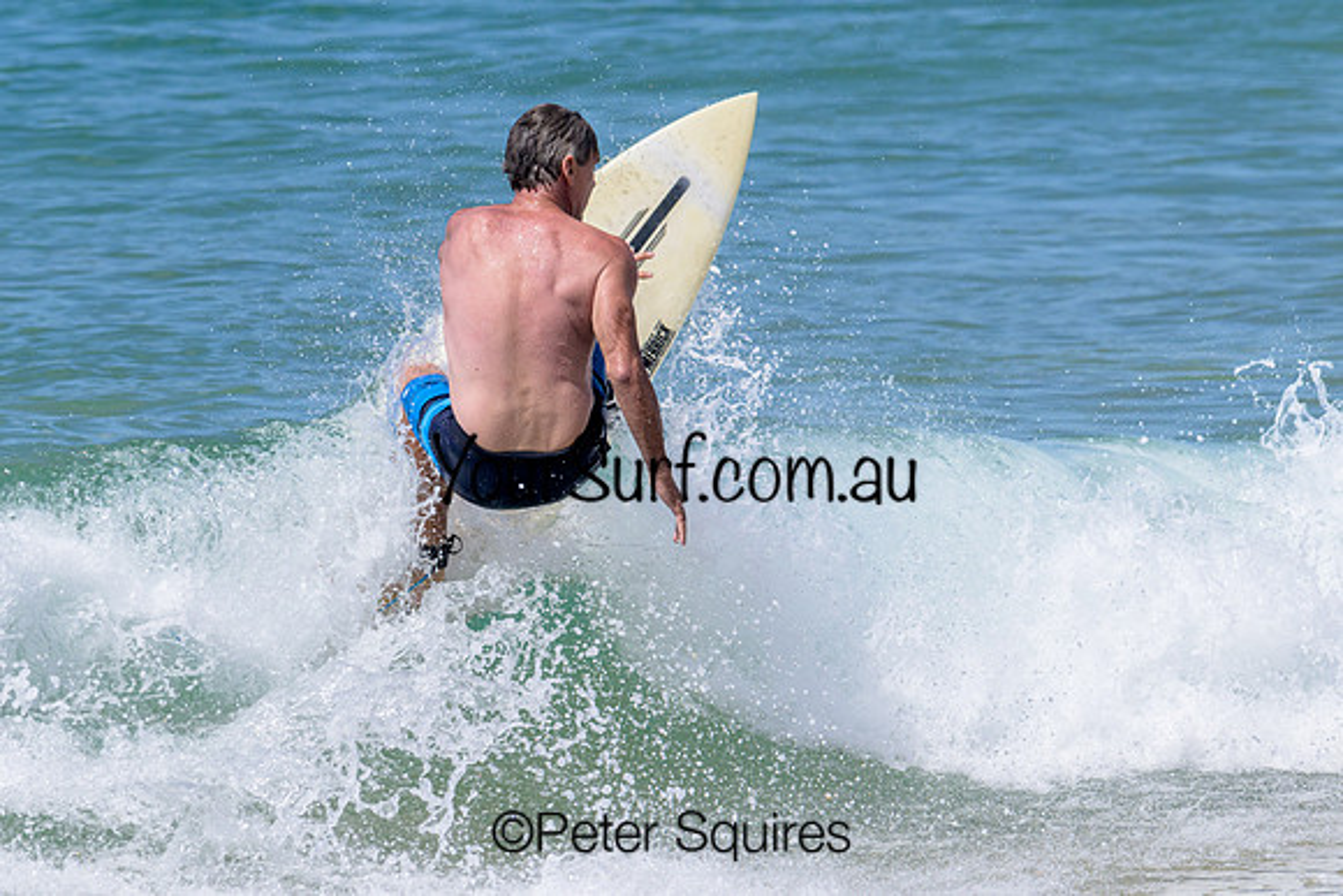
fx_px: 18755
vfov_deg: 2.7
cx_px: 713
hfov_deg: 4.1
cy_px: 416
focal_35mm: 503
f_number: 11
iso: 560
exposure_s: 1/2000
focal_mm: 370
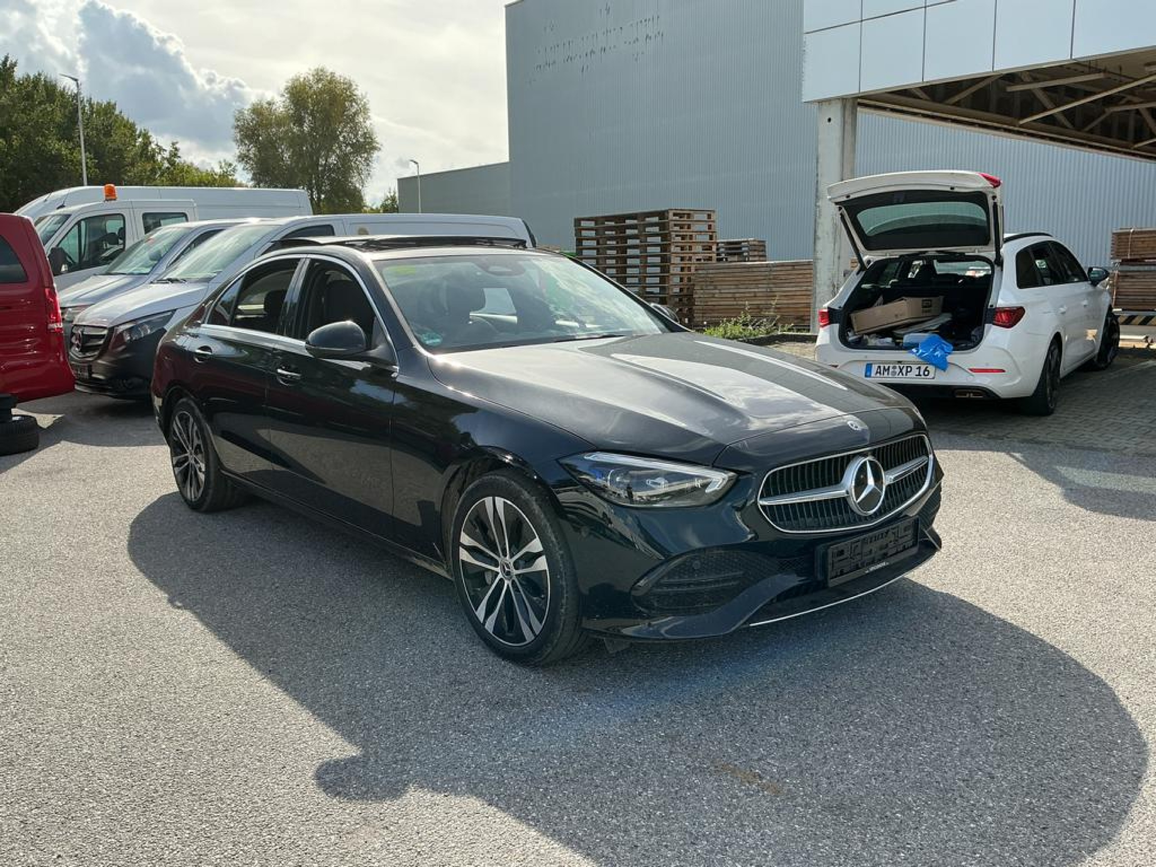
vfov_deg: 48.2
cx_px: 578
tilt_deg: -8.7
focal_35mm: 29
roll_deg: +1.8
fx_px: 968
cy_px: 434
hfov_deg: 61.7
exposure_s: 1/978
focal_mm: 3
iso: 25
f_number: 1.8
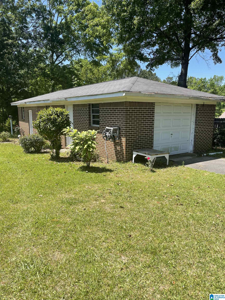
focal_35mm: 26
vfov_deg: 67.3
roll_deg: +0.1
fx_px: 225
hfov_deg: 53.1
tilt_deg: -10.5
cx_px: 112
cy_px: 150
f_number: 1.6
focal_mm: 5.1
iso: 32
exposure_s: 1/1715
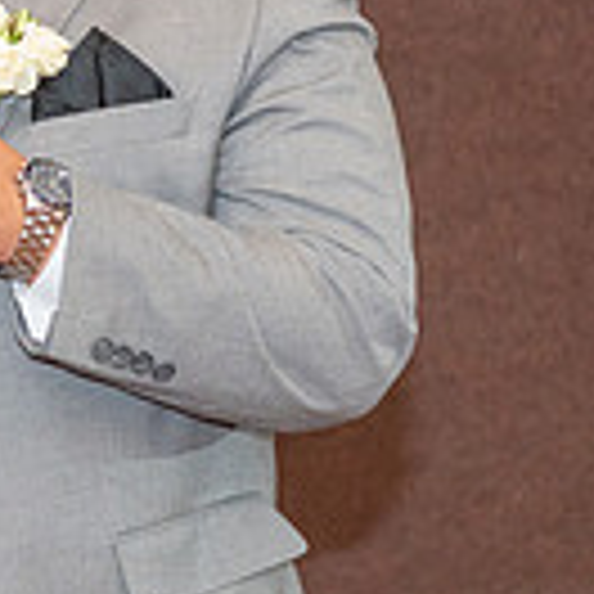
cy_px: 449
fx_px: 6096
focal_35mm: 314
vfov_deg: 5.6
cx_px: -317
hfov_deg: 5.5
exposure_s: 1/125
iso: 800
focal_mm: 70
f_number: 3.5
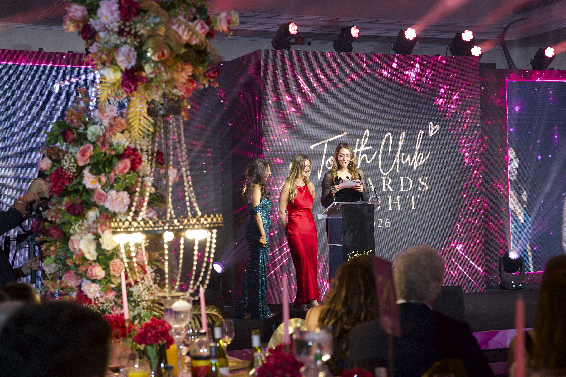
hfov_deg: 28.8
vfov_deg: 19.5
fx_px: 1100
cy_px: 188
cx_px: 283
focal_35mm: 70
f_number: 4
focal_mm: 70
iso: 1000
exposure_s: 1/125
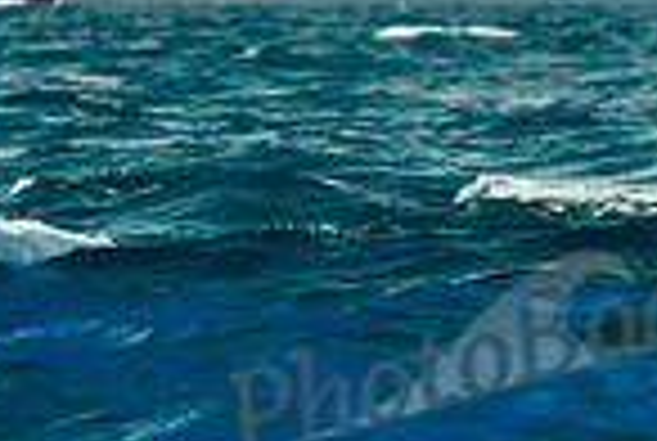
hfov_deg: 2.1
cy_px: -404
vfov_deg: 1.4
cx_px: 1188
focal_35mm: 978
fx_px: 17885
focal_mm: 220
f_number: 9
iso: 400
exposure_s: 1/1600
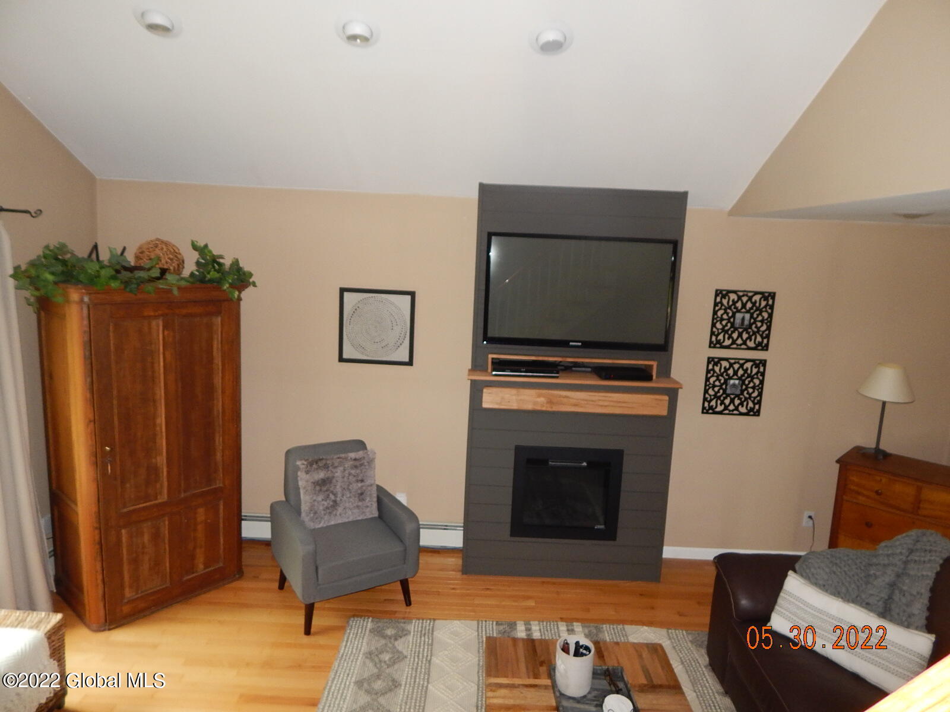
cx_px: 475
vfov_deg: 61.1
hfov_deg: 76.4
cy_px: 356
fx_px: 604
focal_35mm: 22
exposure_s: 1/30
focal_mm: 4
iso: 200
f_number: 3
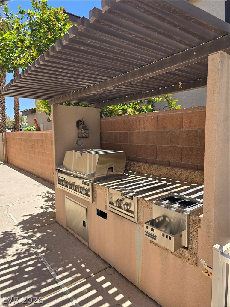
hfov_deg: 58.9
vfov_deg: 73.9
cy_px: 154
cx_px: 115
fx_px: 204
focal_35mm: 23
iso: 12
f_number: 1.7
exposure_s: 1/490
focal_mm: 6.3
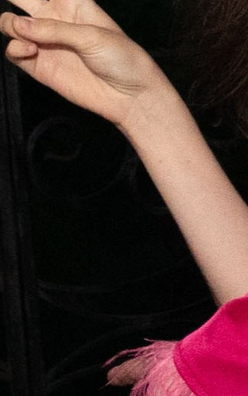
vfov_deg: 7.4
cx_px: 1158
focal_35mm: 282
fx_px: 3049
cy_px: 363
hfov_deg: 4.2
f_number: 5
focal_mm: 24
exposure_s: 1/200
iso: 2500
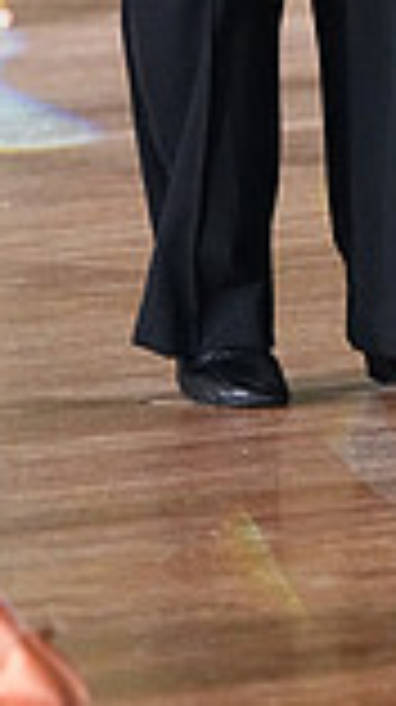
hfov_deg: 2.2
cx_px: 709
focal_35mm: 554
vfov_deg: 3.9
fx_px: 10370
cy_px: -427
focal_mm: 143
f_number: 4.5
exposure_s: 1/400
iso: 8000
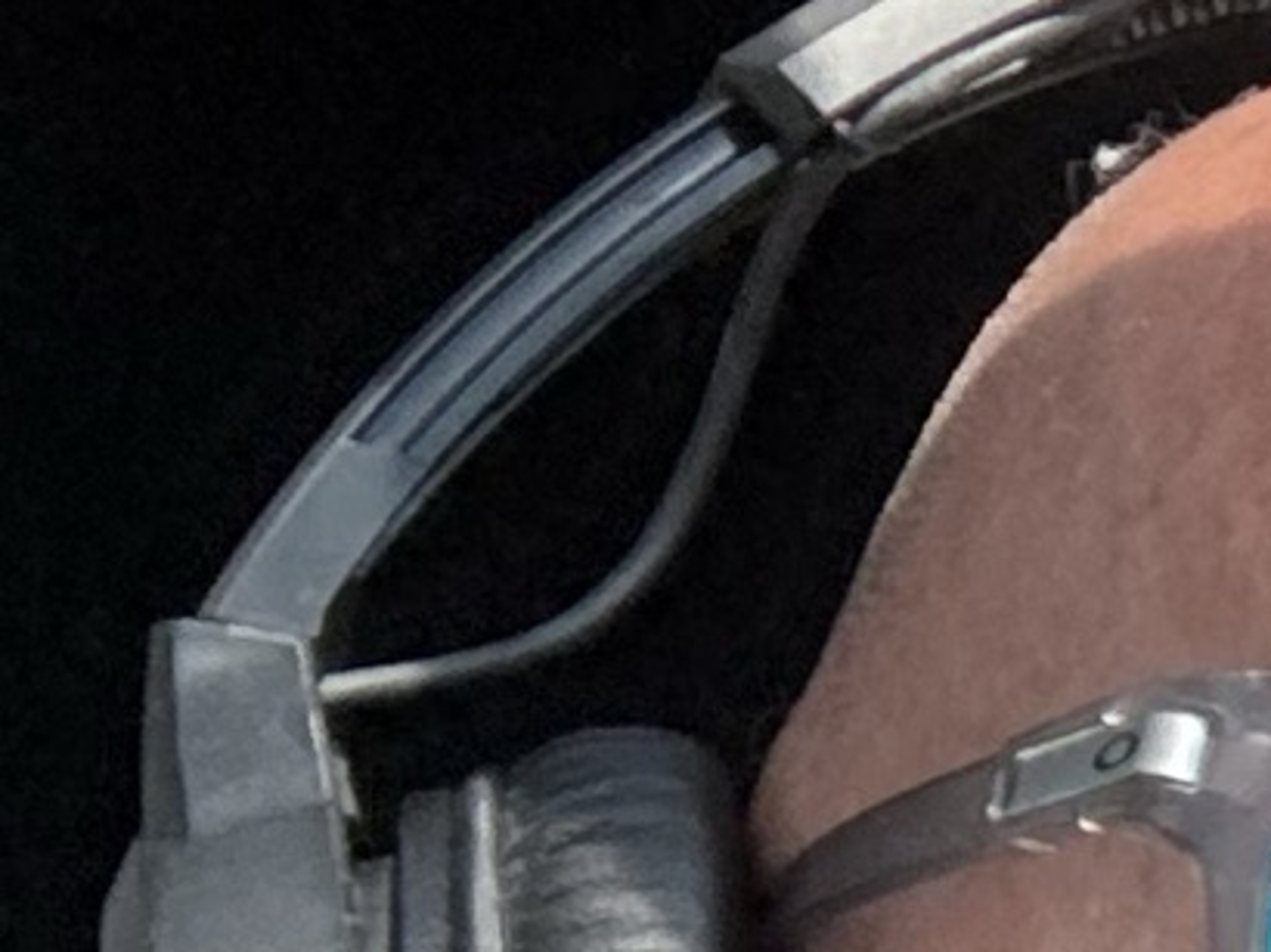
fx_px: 3706
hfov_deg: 18.9
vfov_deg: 13.5
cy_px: 1588
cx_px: 1277
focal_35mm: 101
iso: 32
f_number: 1.9
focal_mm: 2.69
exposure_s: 1/563
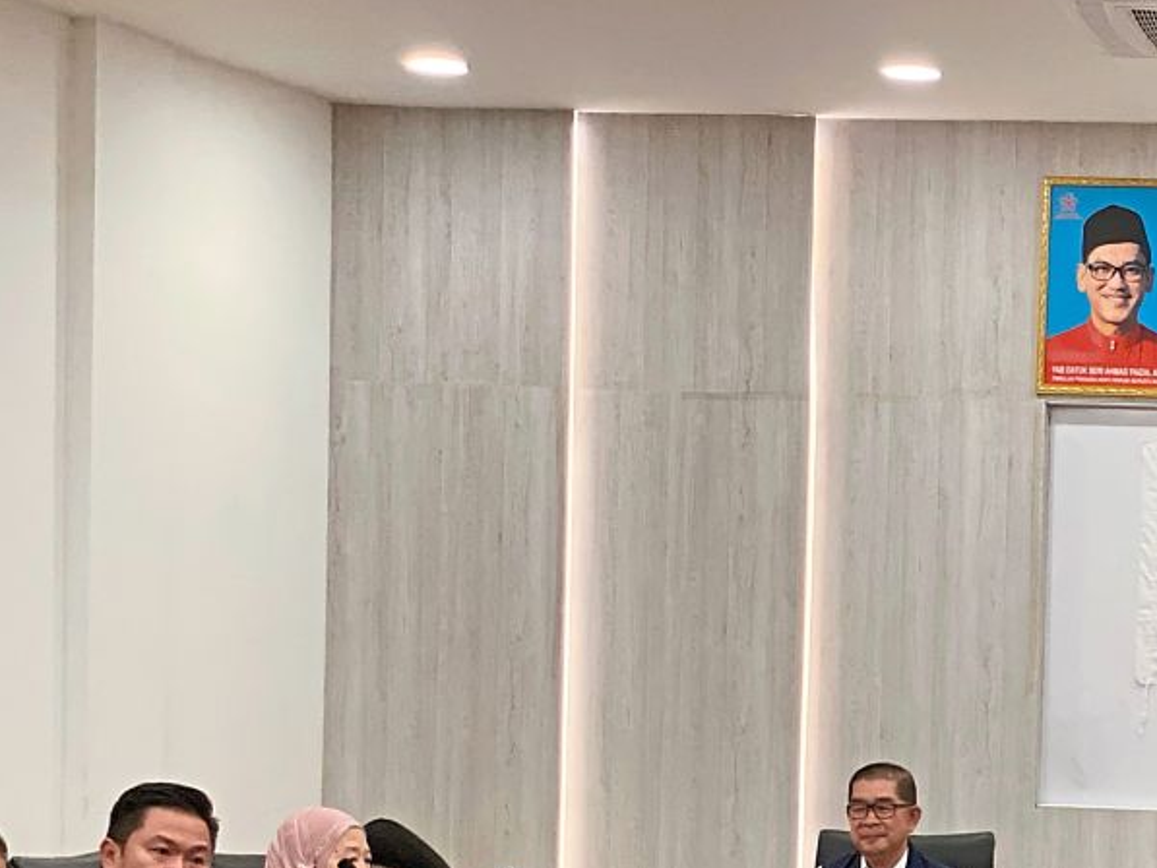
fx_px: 3611
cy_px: 884
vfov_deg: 13.5
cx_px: 1169
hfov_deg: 17.8
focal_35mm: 108
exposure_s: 1/122
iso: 250
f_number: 2
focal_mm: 6
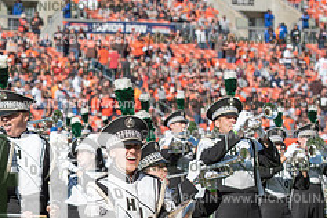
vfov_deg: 5.9
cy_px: 199
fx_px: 2107
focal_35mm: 232
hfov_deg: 8.8
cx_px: 28
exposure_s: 1/2000
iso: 400
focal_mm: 95
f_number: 5
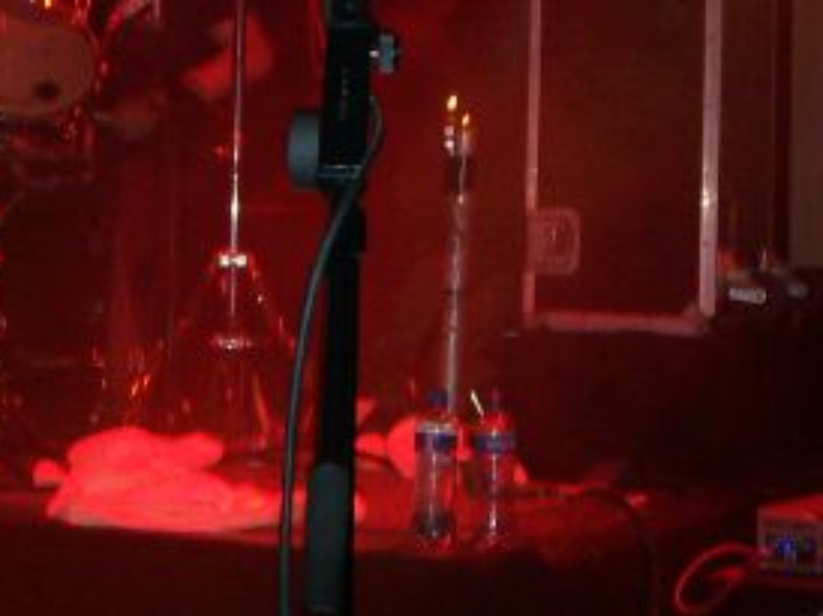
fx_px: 2494
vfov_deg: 13.8
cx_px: 294
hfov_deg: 18.7
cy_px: -63
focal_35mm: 105
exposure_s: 1/64
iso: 80
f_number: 2.7
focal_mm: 6
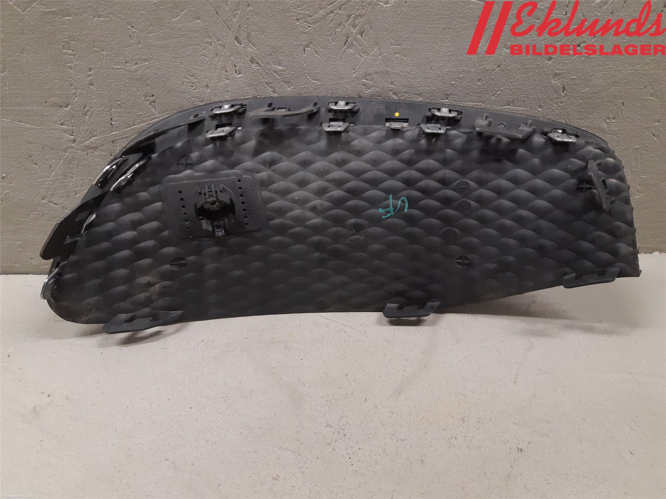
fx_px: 500
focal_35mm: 26
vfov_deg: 53.1
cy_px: 250
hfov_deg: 67.3
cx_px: 333
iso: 125
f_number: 1.7
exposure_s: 1/50
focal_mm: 3.93
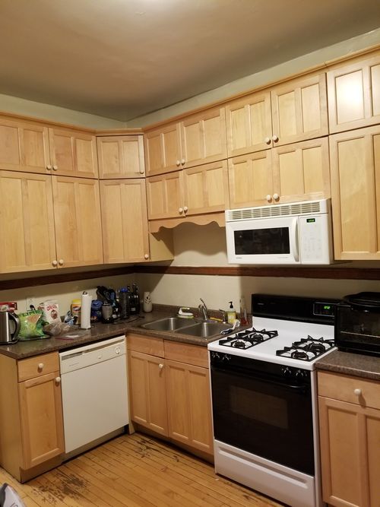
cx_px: 190
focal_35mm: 26
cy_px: 254
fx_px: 381
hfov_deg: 53.0
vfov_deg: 67.3
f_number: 1.7
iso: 250
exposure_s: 1/20
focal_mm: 4.3
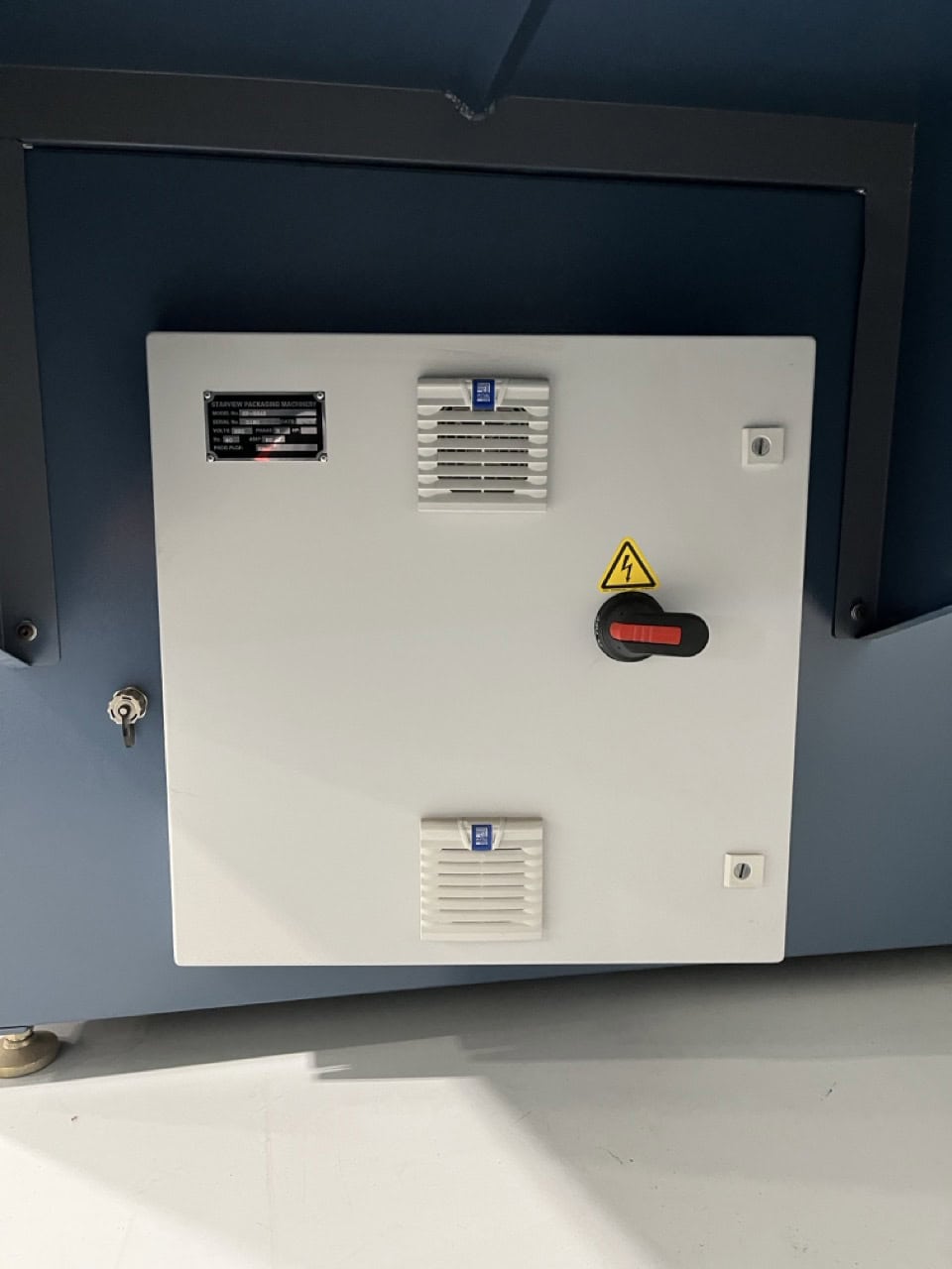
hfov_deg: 53.1
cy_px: 634
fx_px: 953
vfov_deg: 67.3
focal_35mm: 26
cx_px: 476
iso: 400
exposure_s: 1/60
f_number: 1.6
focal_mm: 5.1
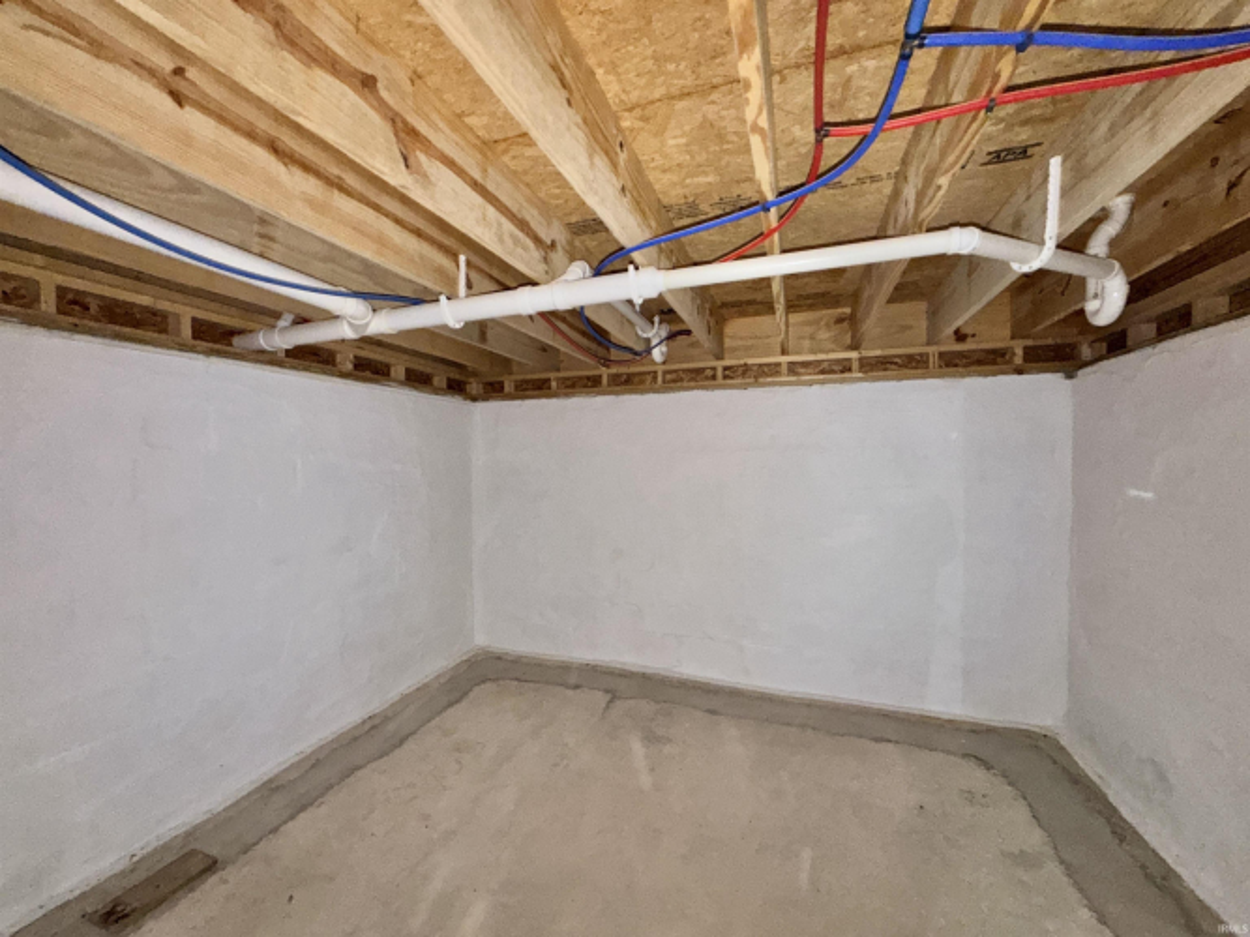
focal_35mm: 14
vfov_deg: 85.7
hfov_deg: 102.1
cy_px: 468
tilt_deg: -1.0
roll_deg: +0.3
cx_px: 625
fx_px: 505
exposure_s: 1/16
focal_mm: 2.22
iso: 320
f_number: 2.2
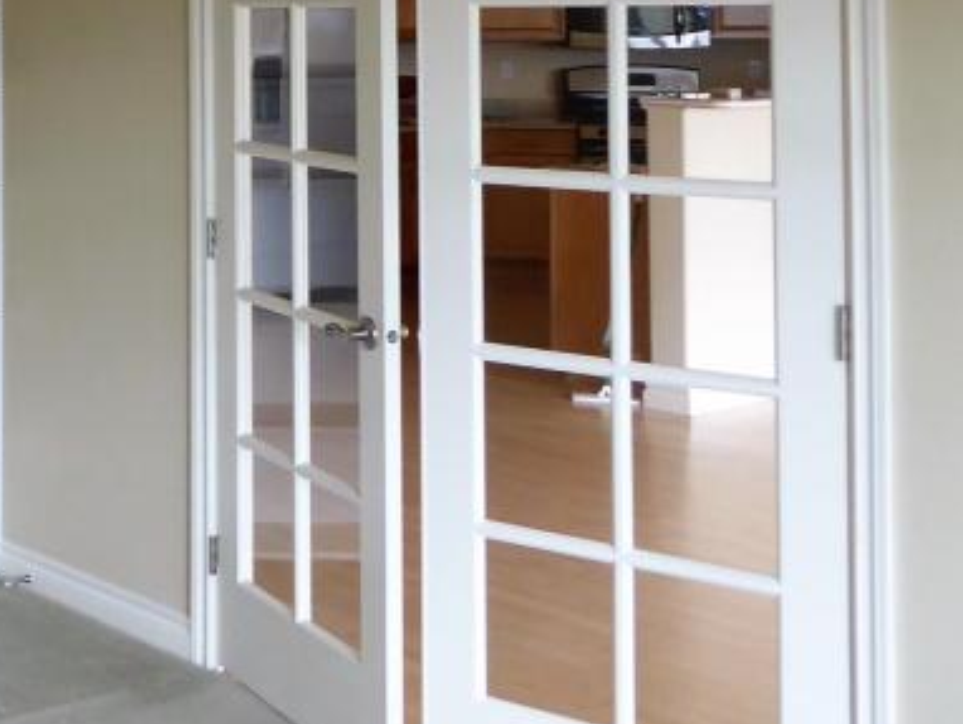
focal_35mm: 67
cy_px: -43
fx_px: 1865
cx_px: -237
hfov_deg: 25.5
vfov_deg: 21.0
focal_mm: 4.3
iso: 160
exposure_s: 1/60
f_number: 3.3
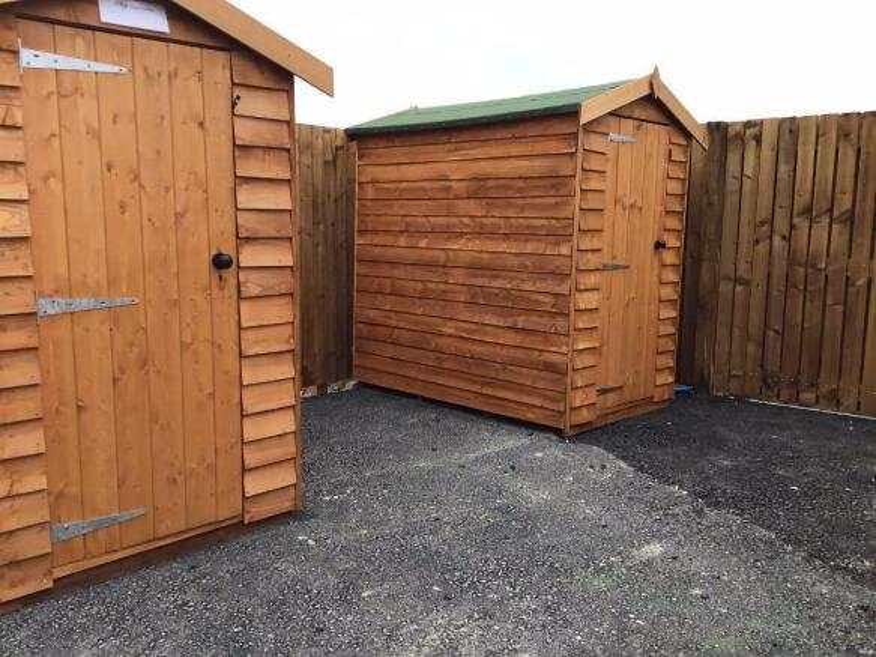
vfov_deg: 45.4
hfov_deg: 58.4
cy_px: 328
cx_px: 438
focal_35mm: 31
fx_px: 784
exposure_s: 1/256
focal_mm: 3.3
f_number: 2.4
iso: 25
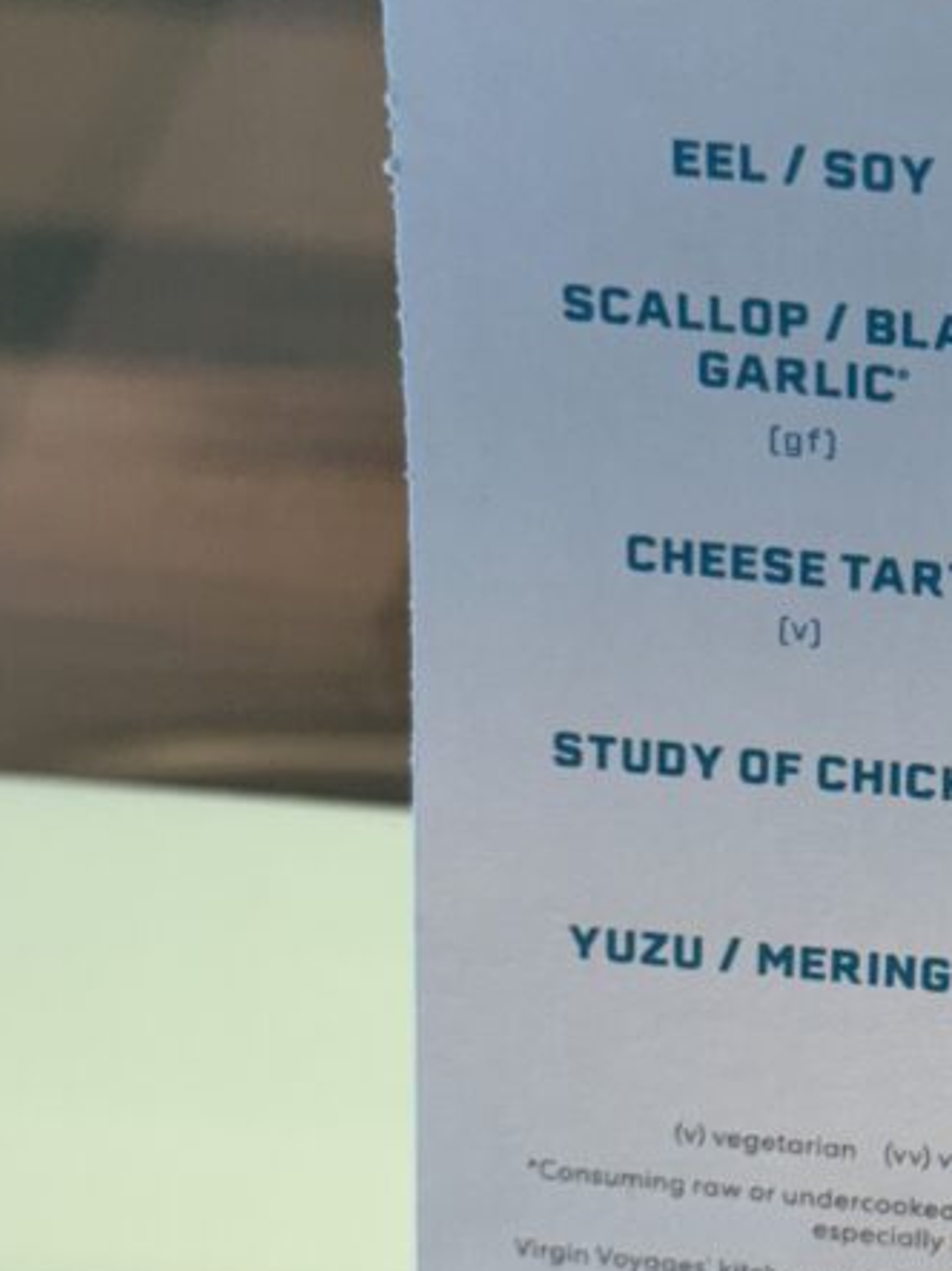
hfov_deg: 13.1
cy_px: 852
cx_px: 1072
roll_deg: -0.3
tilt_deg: -32.5
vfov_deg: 17.7
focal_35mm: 111
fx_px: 4072
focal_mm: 6.76
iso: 125
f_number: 1.78
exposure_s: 1/245
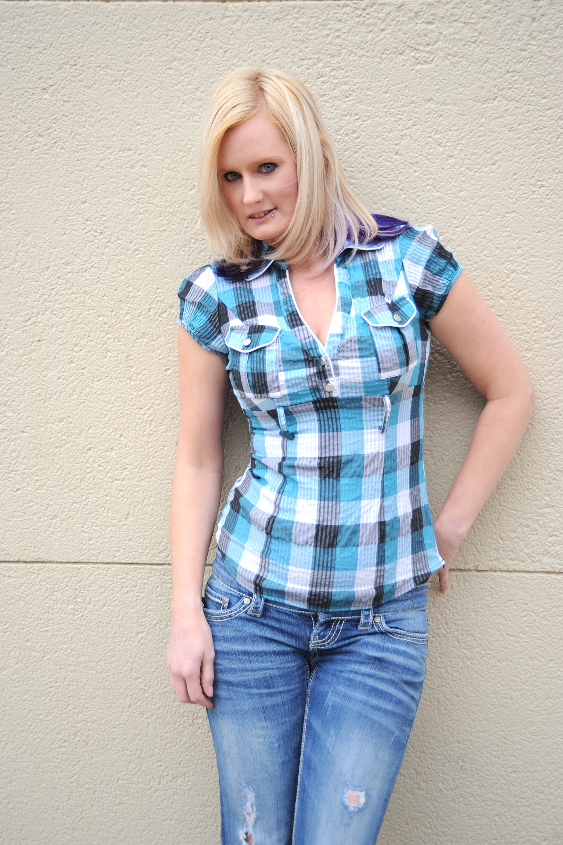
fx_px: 1127
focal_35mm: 48
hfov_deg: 28.0
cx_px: 282
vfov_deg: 41.1
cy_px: 422
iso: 400
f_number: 5
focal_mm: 48
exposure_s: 1/100
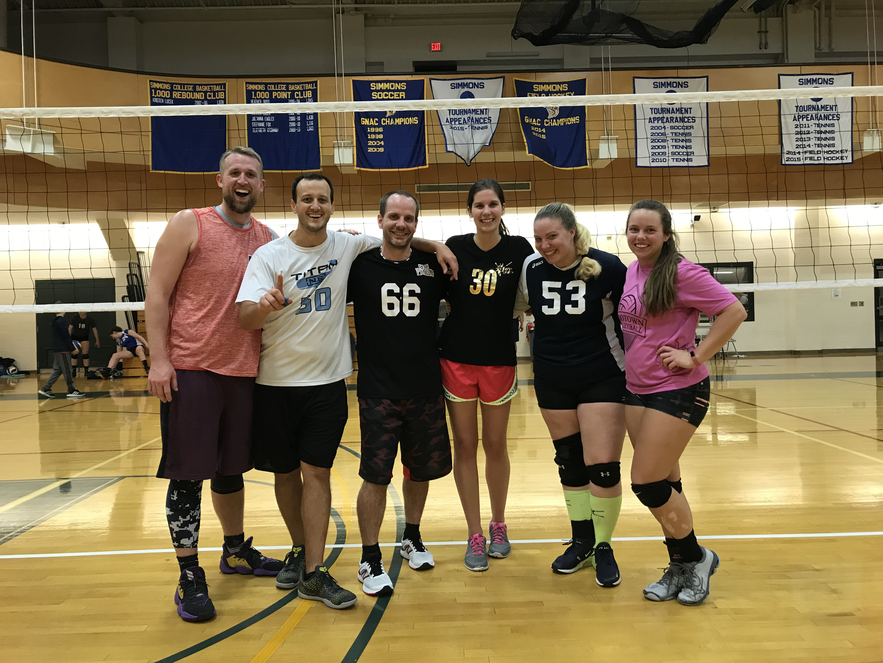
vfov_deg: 49.7
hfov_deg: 63.4
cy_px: 332
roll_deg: +0.6
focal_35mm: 28
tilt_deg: +0.1
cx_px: 442
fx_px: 714
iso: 32
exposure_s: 1/20
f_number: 1.8
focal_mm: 3.99
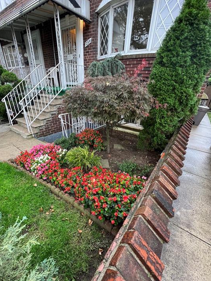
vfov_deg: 102.0
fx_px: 114
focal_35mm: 14
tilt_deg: -27.5
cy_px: 145
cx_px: 98
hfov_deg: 85.6
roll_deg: -1.8
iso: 200
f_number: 1.8
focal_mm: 1.57
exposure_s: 1/99
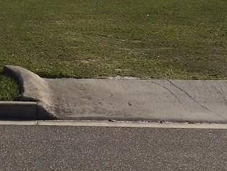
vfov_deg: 15.0
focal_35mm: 97
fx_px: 637
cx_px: 7
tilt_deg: -4.2
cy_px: 2
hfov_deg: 19.7
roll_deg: -1.3
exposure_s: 1/3968
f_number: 2.2
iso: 32
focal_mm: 4.15
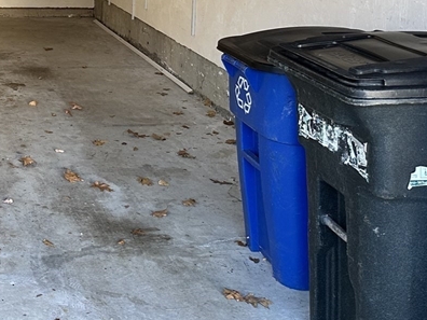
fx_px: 765
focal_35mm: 62
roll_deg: -0.3
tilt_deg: -6.3
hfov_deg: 27.5
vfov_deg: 22.5
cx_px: -84
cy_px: -22
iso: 125
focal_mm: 6.86
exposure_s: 1/121
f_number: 1.78
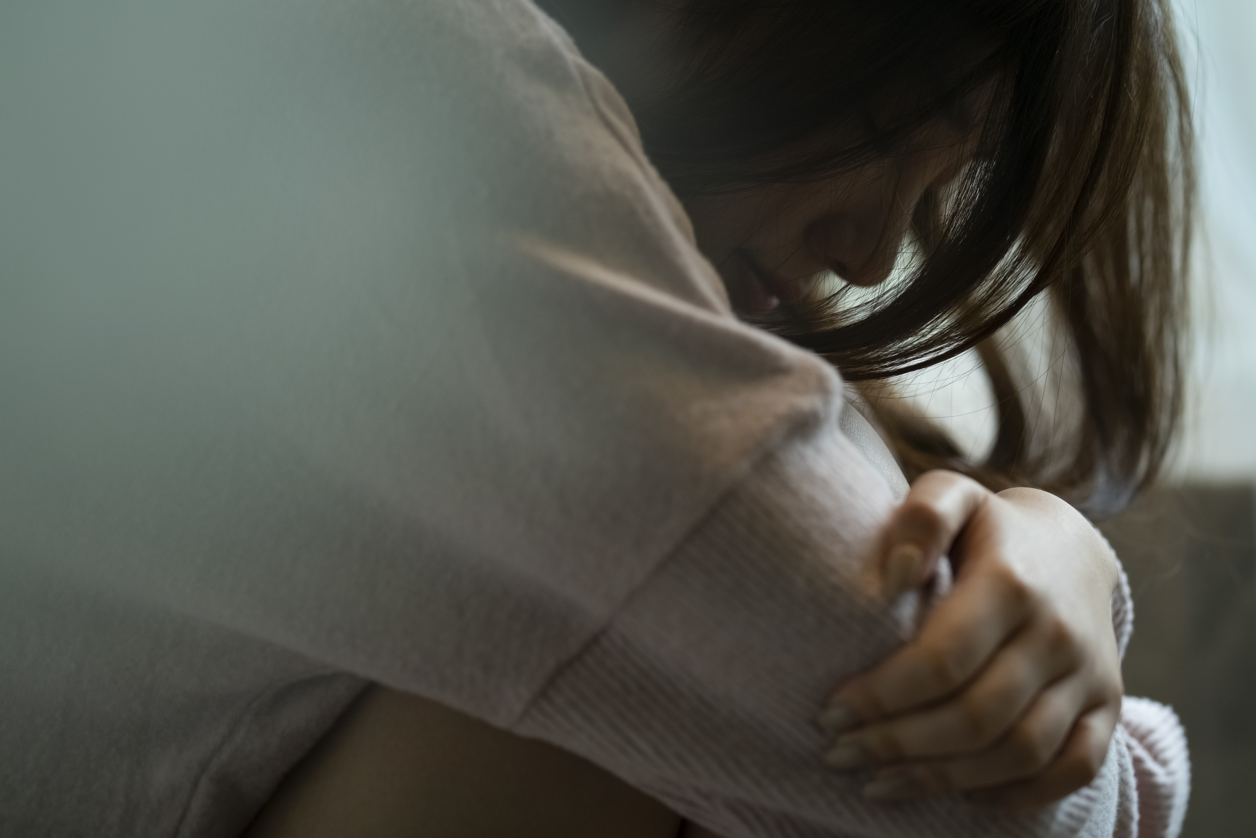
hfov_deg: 23.9
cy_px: 419
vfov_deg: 16.1
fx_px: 2966
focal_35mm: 85
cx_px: 628
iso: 800
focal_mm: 85
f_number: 2.8
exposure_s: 1/250
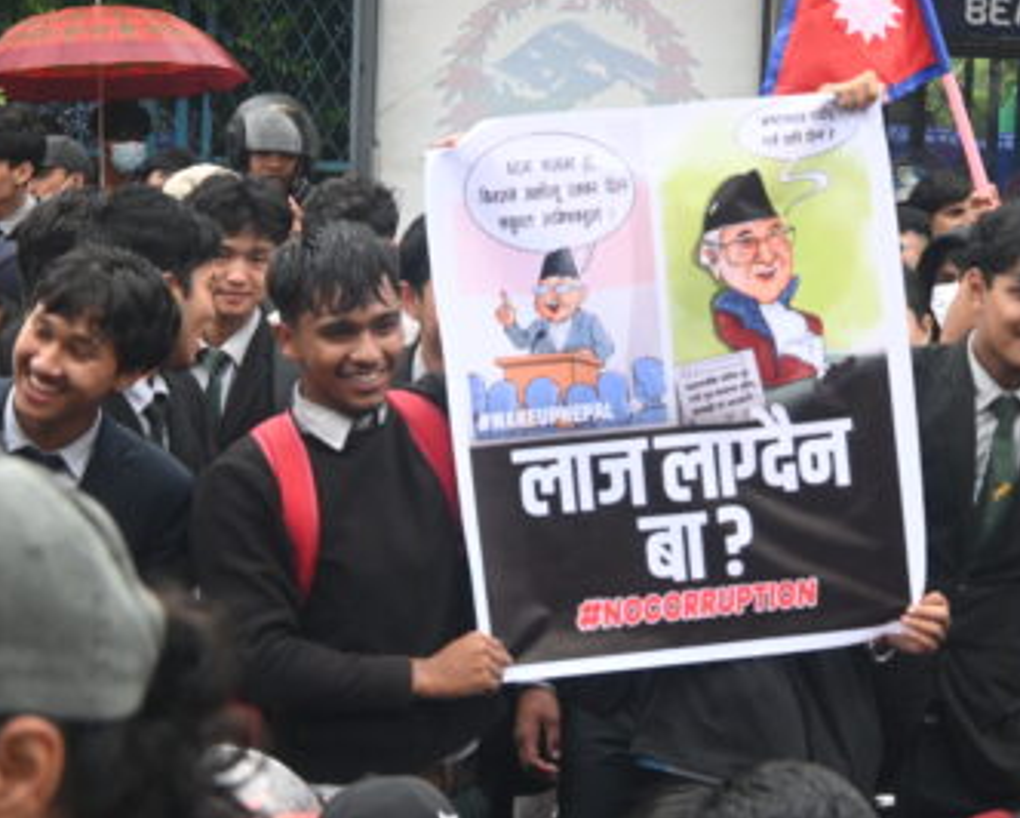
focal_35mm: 106
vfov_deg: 14.5
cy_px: 324
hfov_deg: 18.0
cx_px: 685
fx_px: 3202
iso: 1250
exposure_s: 1/1000
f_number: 6.3
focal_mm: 50
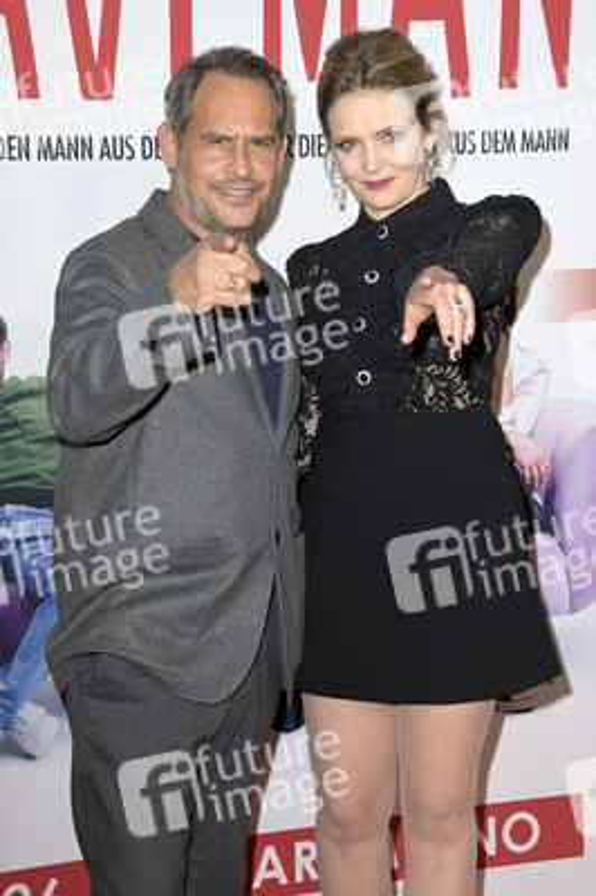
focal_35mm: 65
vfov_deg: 31.0
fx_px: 1617
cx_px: 298
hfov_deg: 20.9
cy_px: 448
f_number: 5.6
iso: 400
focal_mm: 65
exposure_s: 1/250
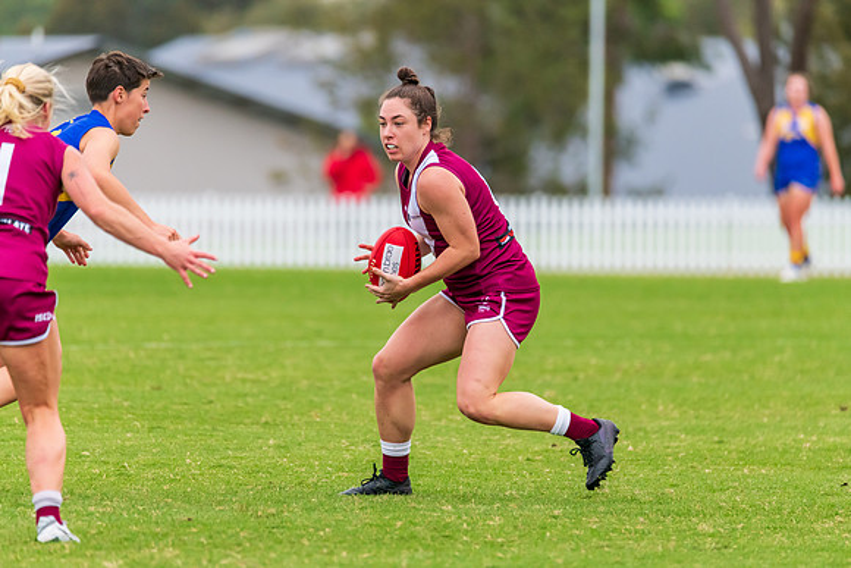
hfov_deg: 4.1
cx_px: 426
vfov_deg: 2.8
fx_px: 11822
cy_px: 284
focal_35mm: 500
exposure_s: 1/1250
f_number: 6.3
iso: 1600
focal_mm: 500
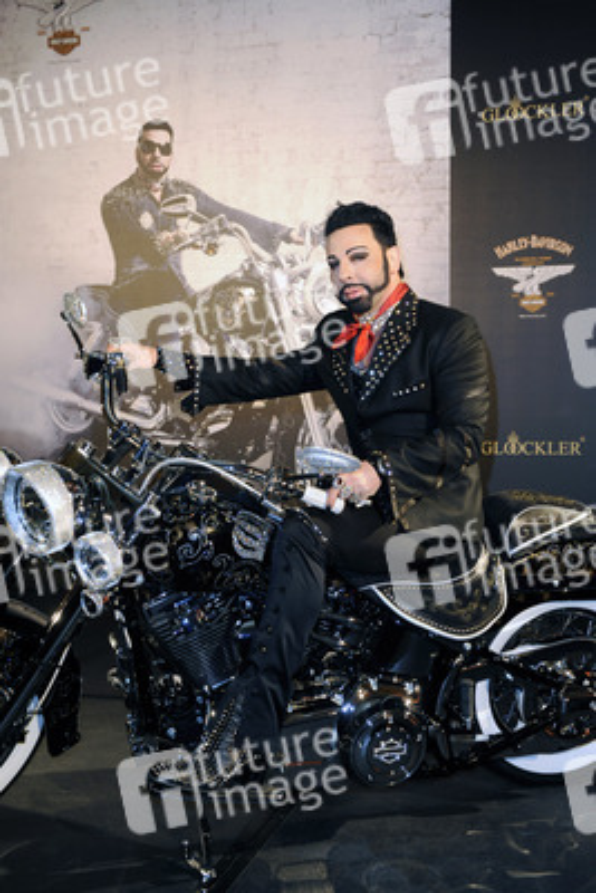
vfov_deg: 39.6
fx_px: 1240
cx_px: 298
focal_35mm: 50
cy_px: 446
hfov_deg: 27.0
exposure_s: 1/100
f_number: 5
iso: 1000
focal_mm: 50
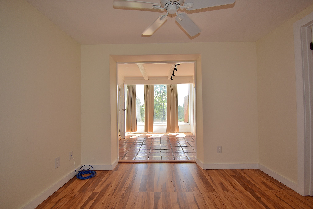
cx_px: 155
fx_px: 139
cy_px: 106
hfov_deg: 96.7
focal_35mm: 16
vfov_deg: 73.7
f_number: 5
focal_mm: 10
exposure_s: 1/125
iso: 100
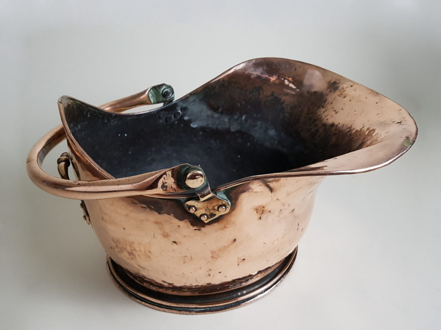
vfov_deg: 53.1
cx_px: 220
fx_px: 331
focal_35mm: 26
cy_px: 165
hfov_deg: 67.3
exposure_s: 1/50
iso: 160
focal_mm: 4.2
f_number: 1.7
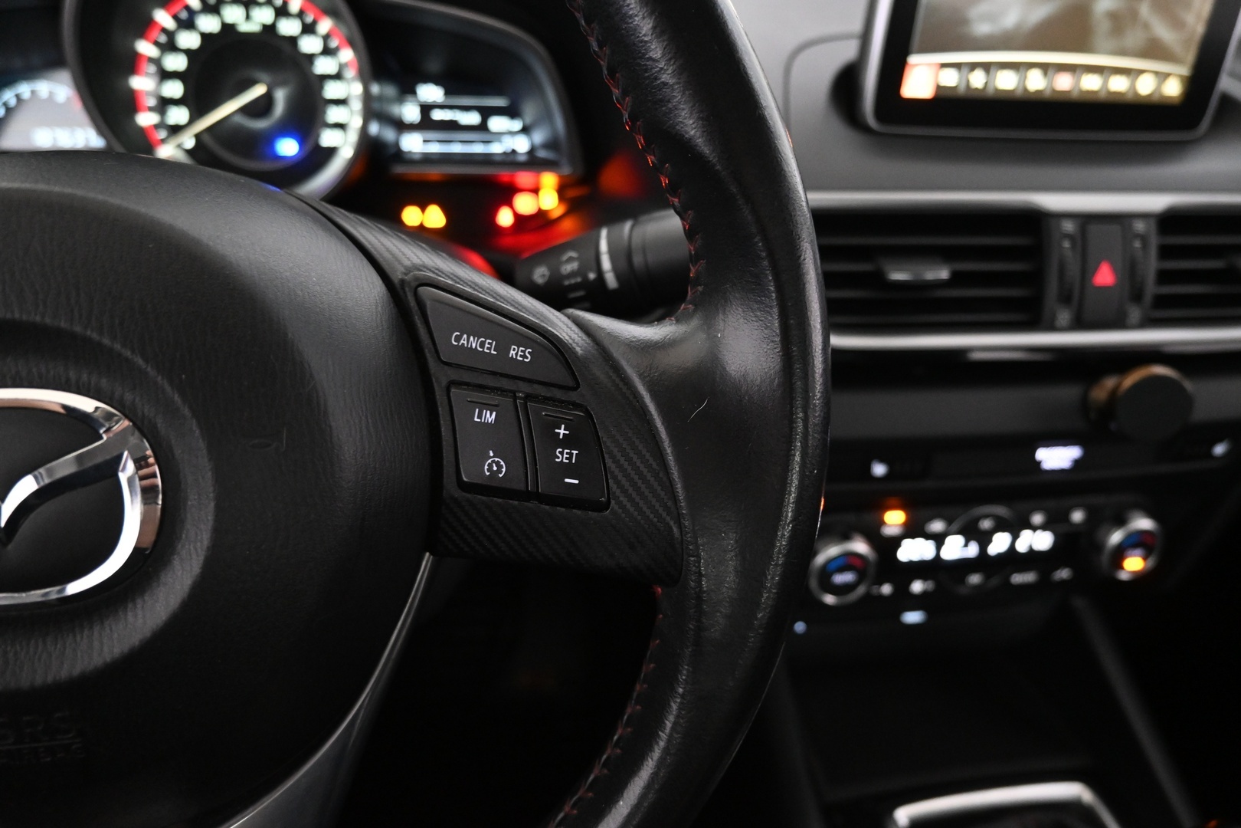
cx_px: 620
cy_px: 414
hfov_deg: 73.7
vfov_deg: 53.1
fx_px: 827
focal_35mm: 24
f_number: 3.5
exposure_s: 1/25
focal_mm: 16
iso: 3200
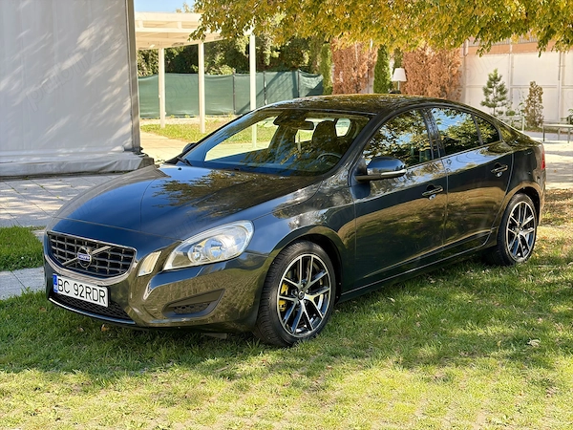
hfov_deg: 36.8
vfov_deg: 28.0
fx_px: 861
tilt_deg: -8.9
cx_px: 286
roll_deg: +1.2
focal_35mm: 52
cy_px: 215
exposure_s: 1/503
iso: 50
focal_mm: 5.96
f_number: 1.6
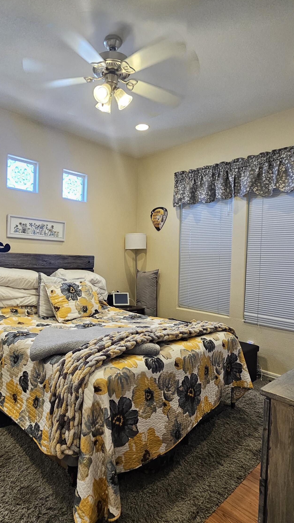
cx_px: 108
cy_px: 261
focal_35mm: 19
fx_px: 263
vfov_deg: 89.6
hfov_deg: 57.6
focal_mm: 2.2
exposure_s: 1/60
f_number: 2.2
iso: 200
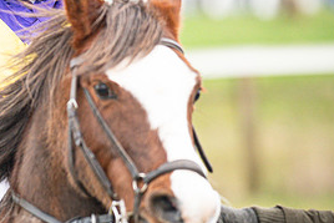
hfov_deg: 4.7
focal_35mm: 437
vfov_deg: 3.1
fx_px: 4056
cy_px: 79
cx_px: 46
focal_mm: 135
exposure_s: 1/1200
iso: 800
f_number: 1.9
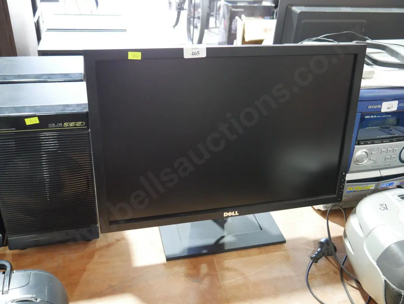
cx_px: 202
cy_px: 152
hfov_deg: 56.8
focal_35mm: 32
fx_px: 374
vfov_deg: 44.2
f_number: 3.6
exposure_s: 1/60
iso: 1600
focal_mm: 16
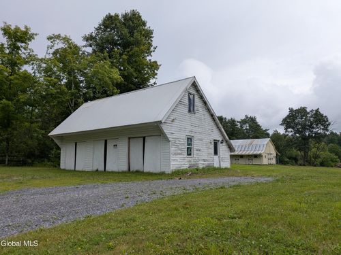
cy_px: 128
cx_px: 170
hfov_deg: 71.6
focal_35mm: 24
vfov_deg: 56.8
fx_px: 236
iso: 31
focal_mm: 4.53
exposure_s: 1/1672
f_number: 1.7
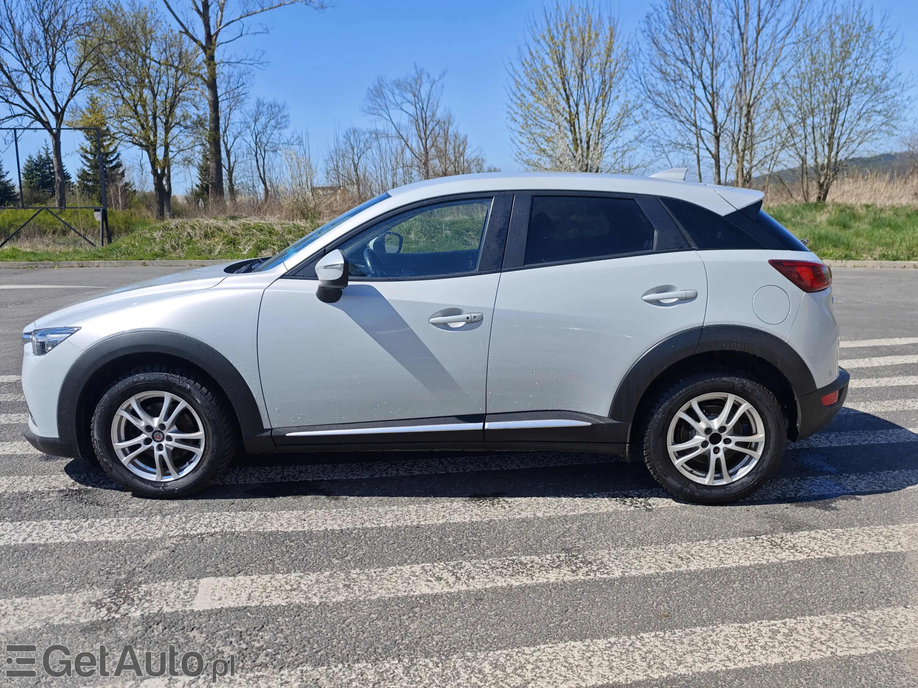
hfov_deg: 63.4
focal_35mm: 28
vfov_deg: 49.7
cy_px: 344
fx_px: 743
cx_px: 459
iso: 50
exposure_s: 1/1997
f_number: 2
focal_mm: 8.72
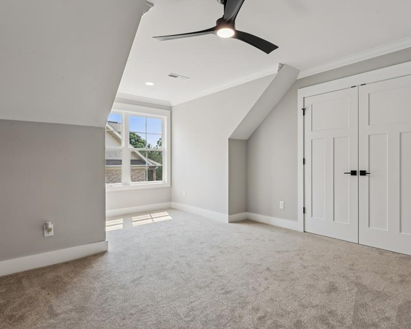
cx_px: 220
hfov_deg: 81.1
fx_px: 240
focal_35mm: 20
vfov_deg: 68.8
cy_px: 157
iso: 100
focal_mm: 16.6
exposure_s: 1/13
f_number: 13
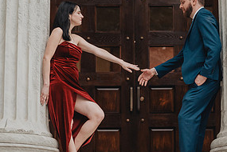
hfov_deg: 13.3
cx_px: 126
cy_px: 33
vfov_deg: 8.9
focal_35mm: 154
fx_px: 971
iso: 800
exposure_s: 1/1250
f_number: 2.8
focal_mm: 70
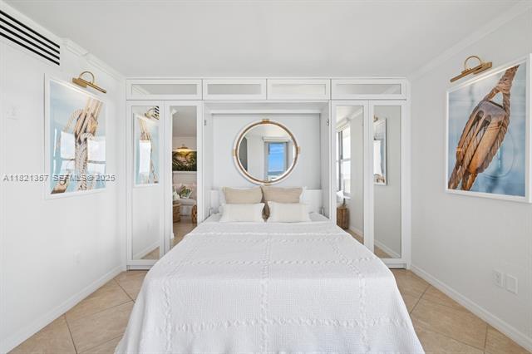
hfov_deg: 96.8
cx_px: 266
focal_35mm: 16
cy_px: 177
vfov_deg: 73.7
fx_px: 236
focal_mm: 16
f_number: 10
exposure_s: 1/6
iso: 200
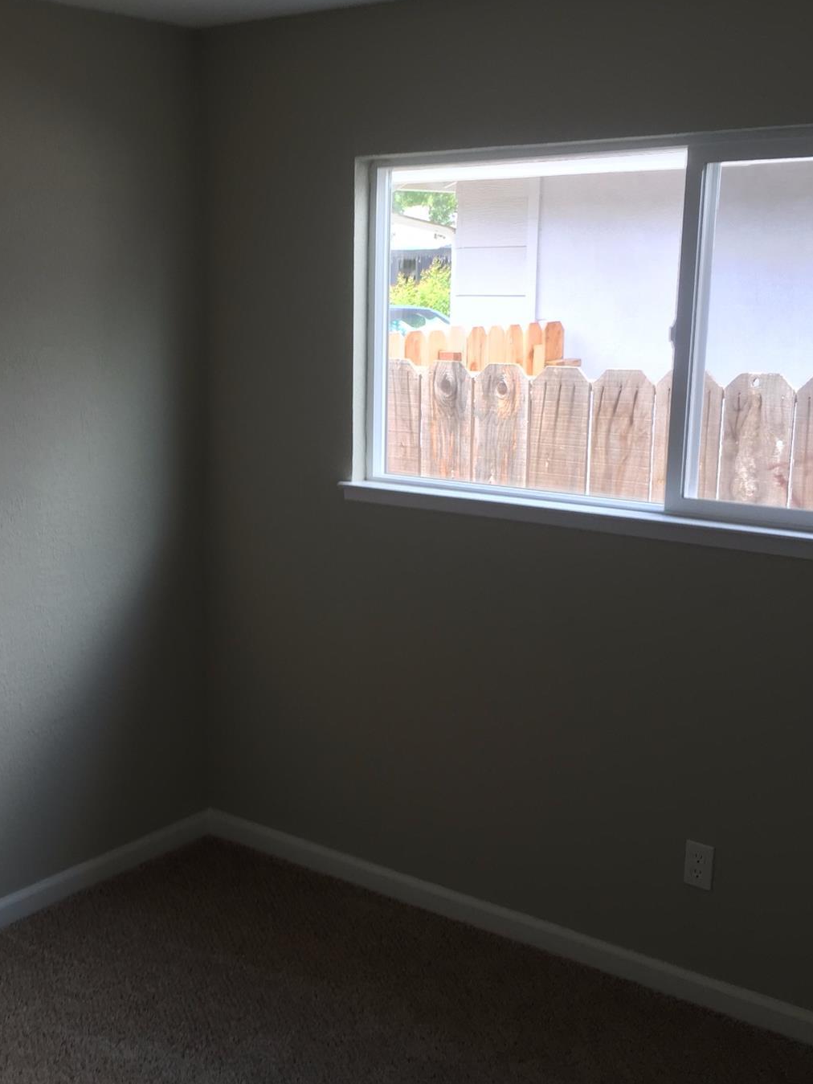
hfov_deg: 33.3
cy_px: 568
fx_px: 1346
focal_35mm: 43
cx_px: 277
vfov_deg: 43.8
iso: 32
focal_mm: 4.15
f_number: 2.2
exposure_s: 1/60
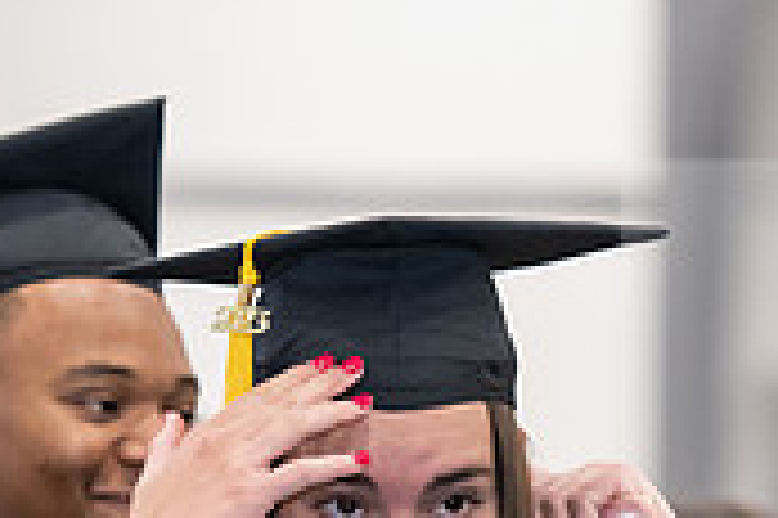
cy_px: 705
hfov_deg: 4.9
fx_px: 9046
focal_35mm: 419
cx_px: 486
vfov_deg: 3.3
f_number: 3.2
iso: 3200
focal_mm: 125
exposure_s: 1/200
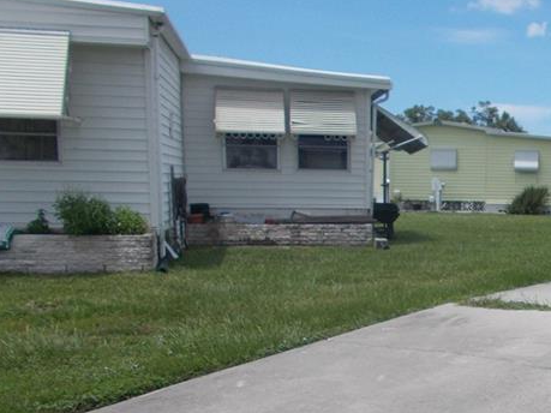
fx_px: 923
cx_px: 534
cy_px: 318
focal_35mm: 58
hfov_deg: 31.1
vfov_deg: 24.9
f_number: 8
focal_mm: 4.6
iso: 80
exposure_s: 1/200
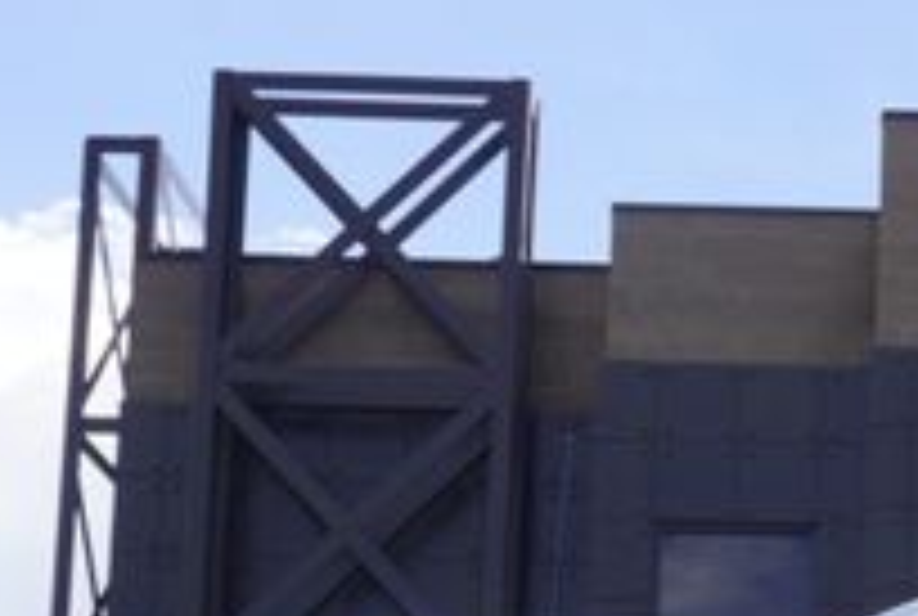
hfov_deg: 16.7
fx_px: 3005
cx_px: 1080
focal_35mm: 118
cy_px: 917
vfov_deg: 11.3
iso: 100
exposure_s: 1/125
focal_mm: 25
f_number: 10
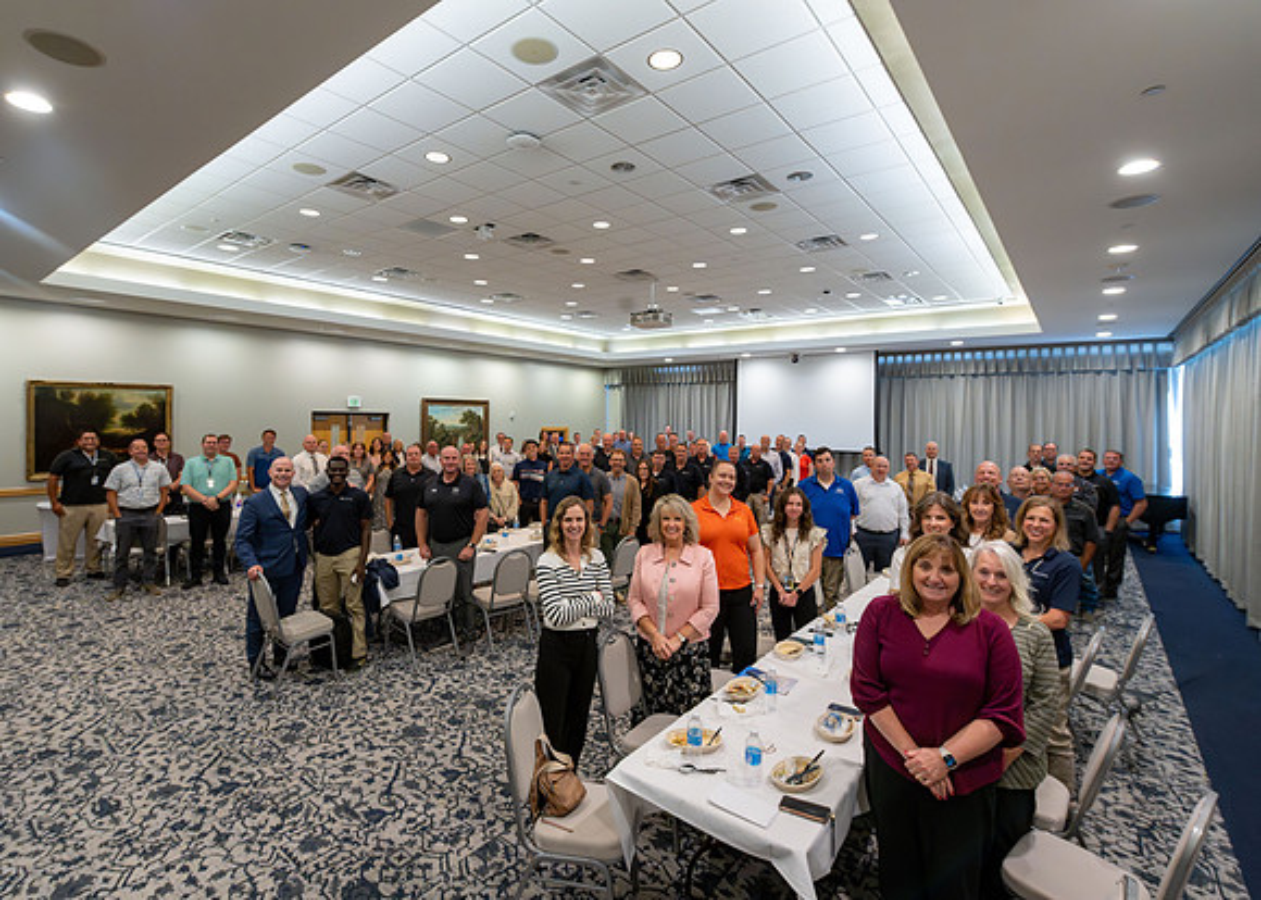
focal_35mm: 18
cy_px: 421
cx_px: 587
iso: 4000
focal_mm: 16
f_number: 6.3
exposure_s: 1/100
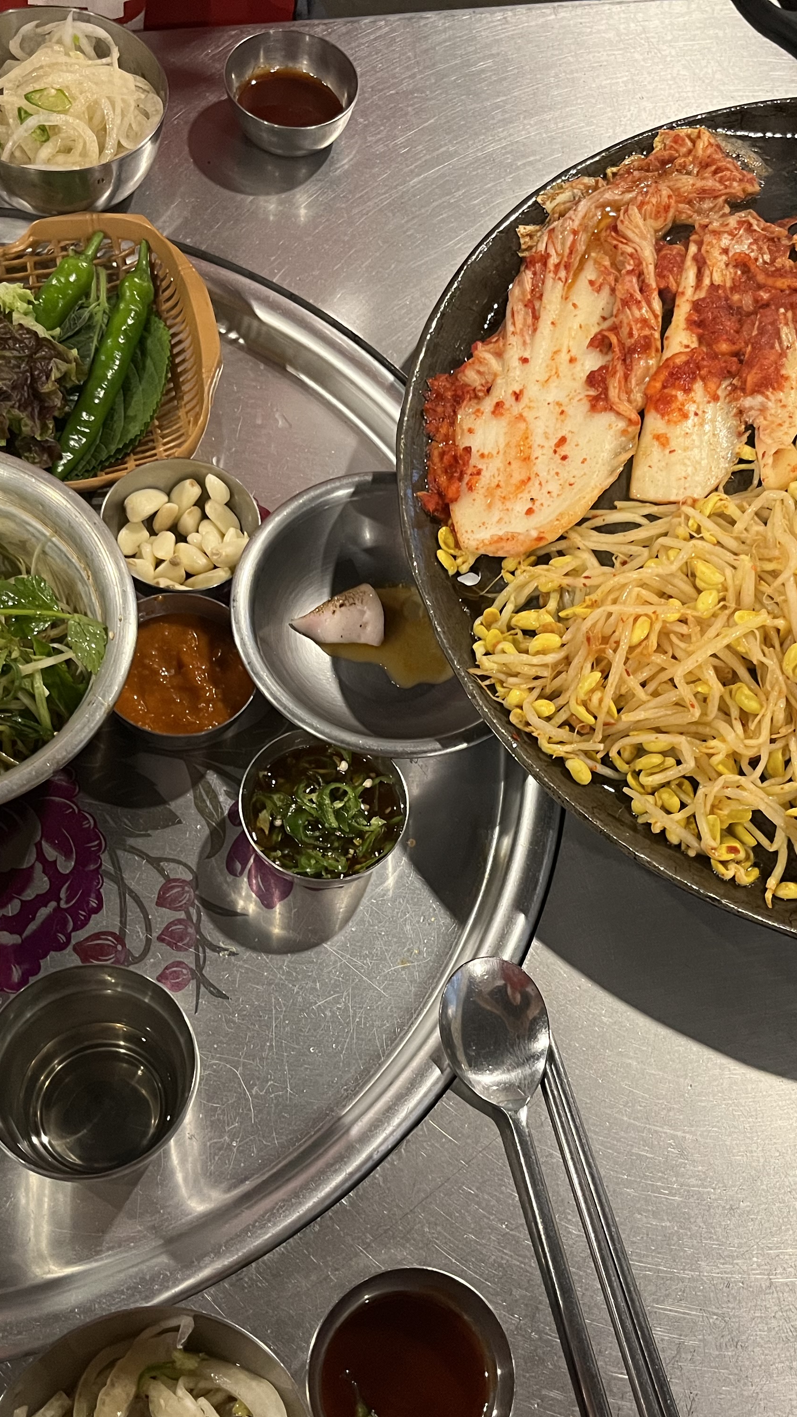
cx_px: 396
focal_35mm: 38
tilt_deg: -64.2
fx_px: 1428
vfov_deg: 52.8
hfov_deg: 31.2
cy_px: 712
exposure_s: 1/40
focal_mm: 5.1
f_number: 1.6
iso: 500
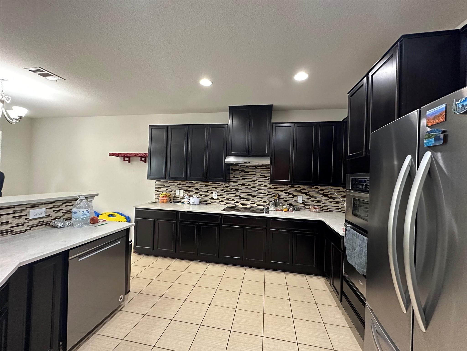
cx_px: 234
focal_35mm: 14
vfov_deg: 85.7
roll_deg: -2.0
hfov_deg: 102.1
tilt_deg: +0.2
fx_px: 189
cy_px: 176
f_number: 2.2
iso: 640
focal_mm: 2.22
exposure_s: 1/60
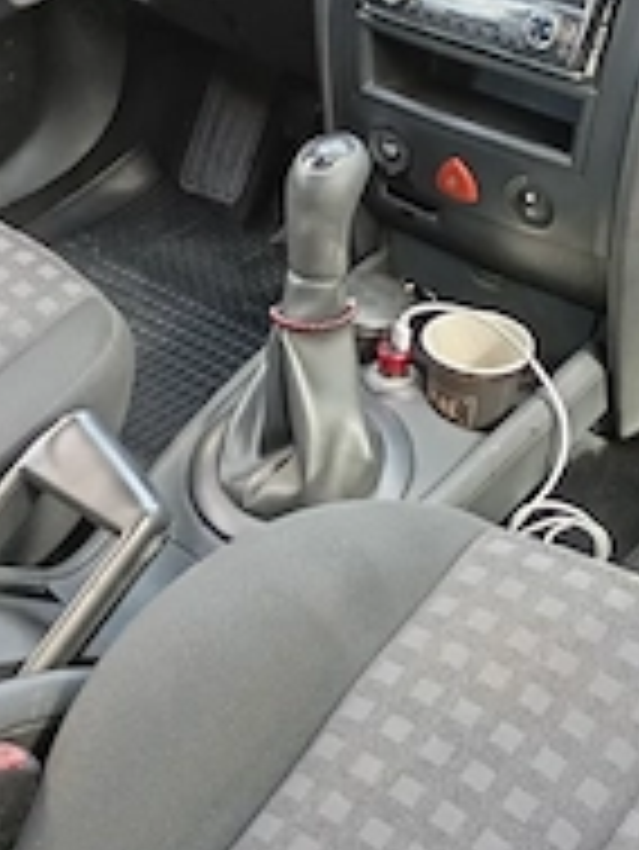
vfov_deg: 32.6
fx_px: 1451
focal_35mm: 59
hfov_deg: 24.8
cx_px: 297
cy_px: 333
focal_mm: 4.27
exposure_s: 1/33.3
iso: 791
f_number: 1.8
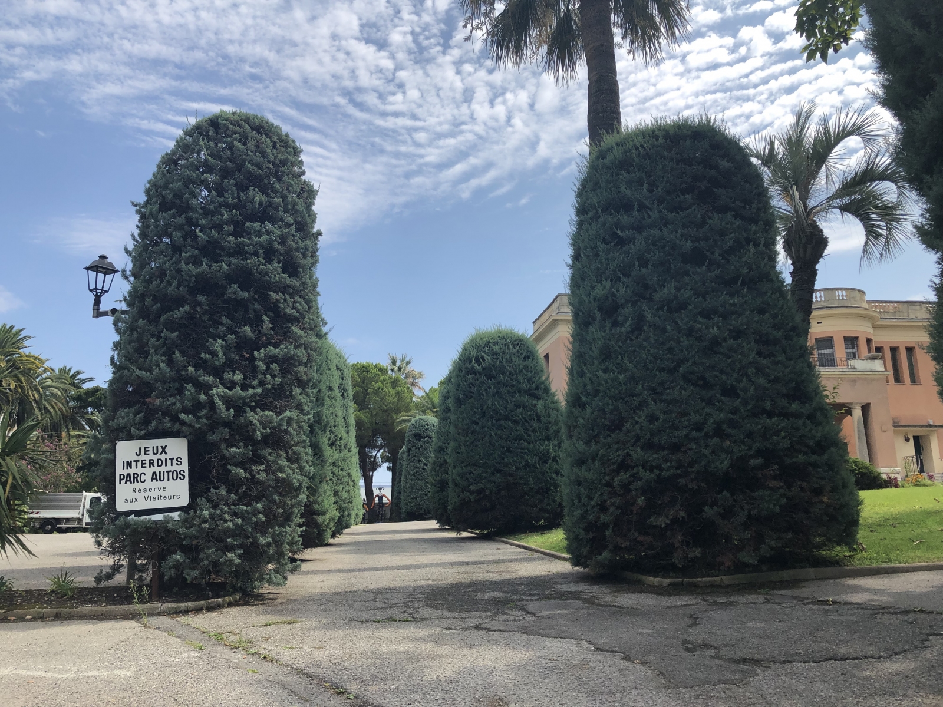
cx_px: 472
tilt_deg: +13.5
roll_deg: +0.1
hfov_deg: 63.4
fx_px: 763
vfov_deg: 49.7
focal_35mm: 28
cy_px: 354
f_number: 1.8
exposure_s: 1/2288
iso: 20
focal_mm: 3.99
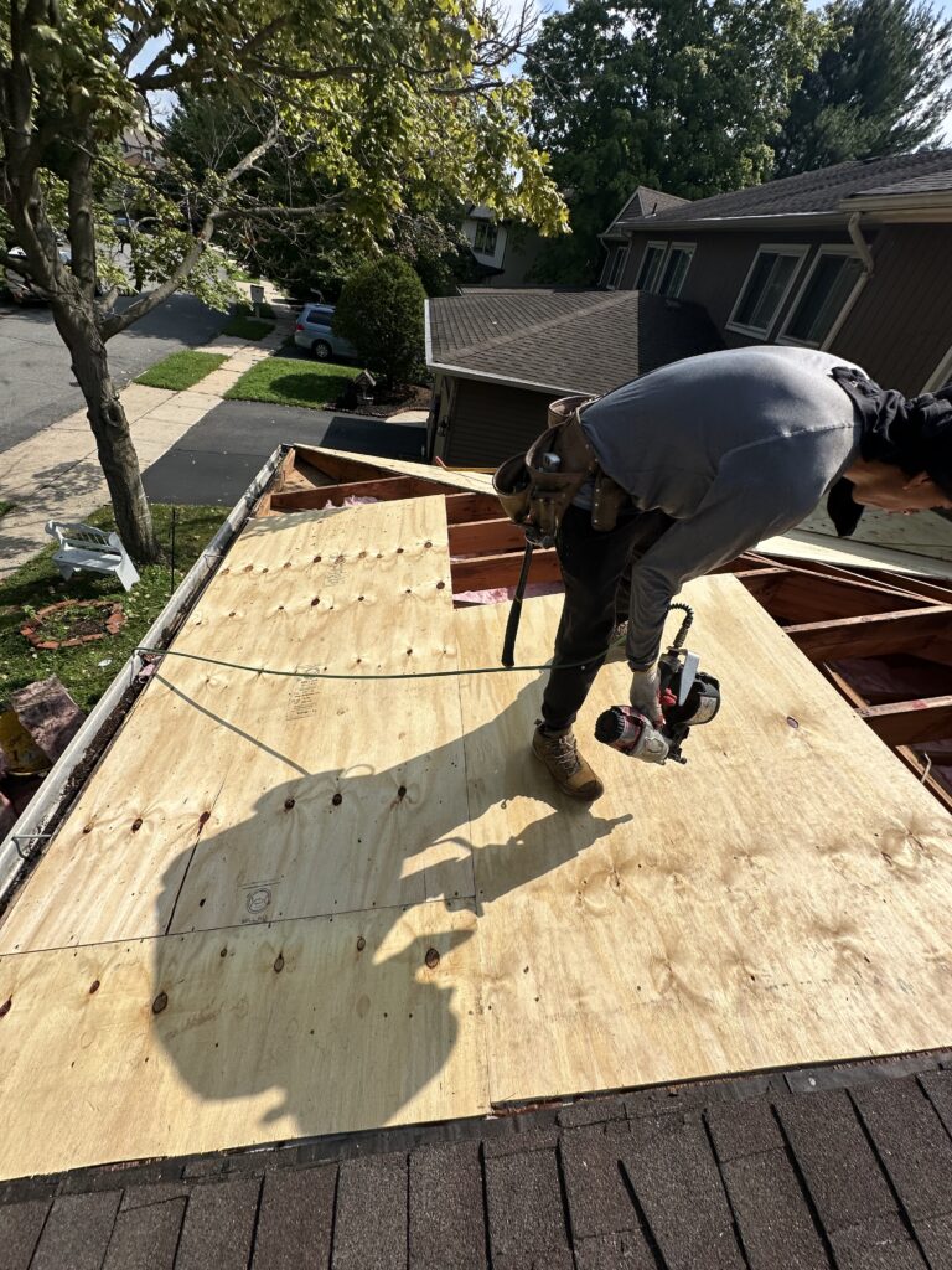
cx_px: 476
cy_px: 635
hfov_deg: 85.7
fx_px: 513
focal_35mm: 14
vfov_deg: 102.1
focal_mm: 2.22
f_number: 2.2
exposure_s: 1/3731
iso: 50
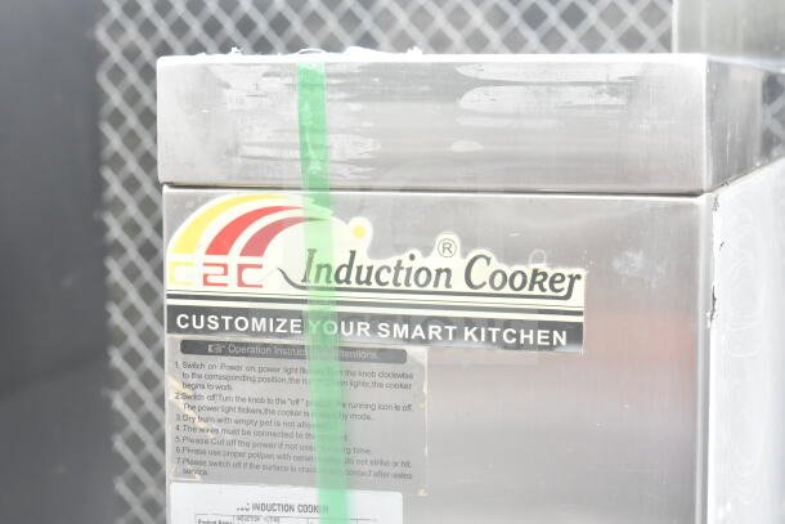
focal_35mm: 82
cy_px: 262
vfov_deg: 16.6
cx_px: 392
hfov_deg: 24.6
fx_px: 1799
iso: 1600
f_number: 9
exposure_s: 1/320
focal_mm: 55
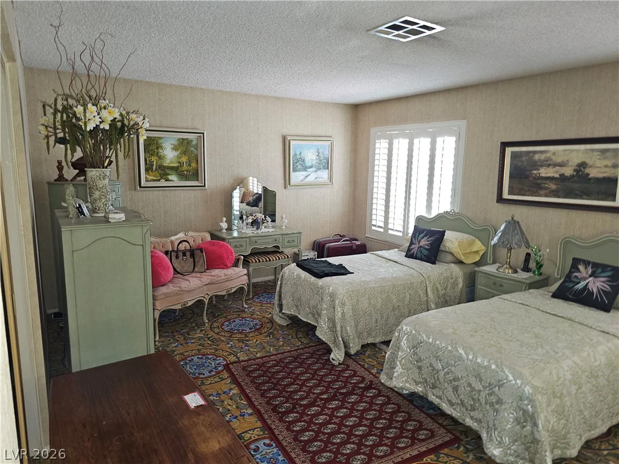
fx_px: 411
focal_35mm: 23
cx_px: 310
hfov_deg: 73.9
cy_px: 232
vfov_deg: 58.9
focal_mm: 6.3
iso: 125
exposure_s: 1/10.9
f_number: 1.7
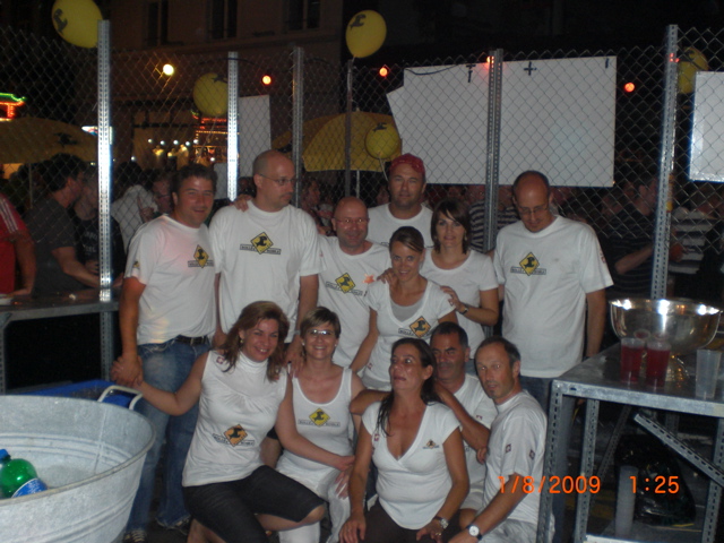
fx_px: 795
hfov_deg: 49.0
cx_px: 362
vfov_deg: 37.7
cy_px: 272
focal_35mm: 38
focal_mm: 6.3
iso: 200
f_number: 3.1
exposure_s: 1/60
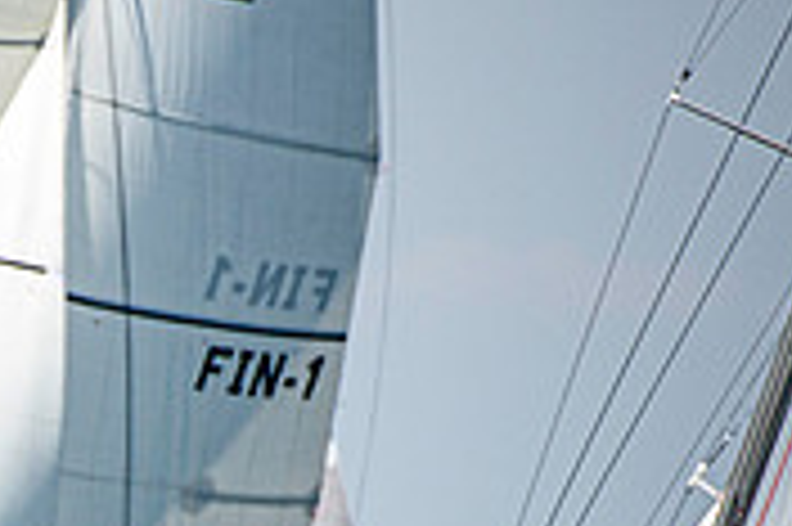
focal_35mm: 1253
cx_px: -292
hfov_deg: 1.6
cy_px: 706
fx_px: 27540
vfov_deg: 1.1
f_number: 5
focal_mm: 380
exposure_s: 1/3200
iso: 400
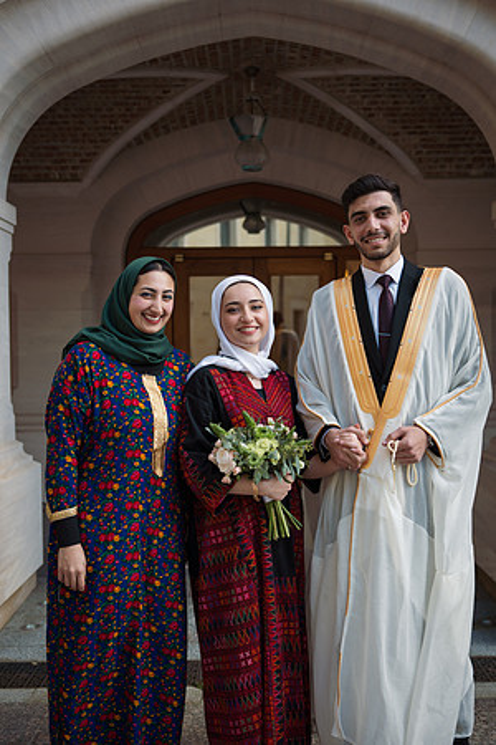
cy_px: 372
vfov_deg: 48.5
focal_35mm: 40
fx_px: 827
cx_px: 248
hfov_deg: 33.4
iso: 200
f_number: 3.2
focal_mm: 40
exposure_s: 1/500
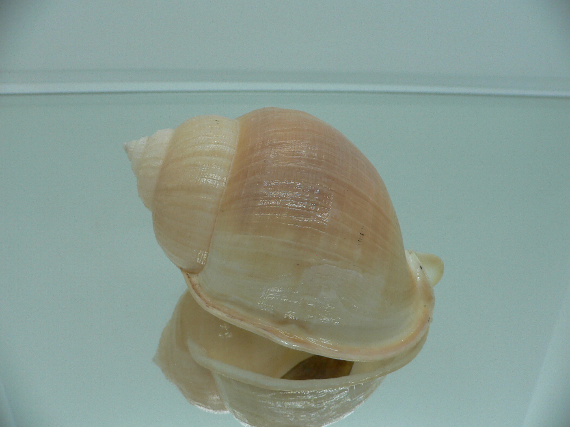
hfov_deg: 52.6
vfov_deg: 40.7
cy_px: 214
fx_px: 576
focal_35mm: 35
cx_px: 285
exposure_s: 1/60
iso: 80
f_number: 2.8
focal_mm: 4.6
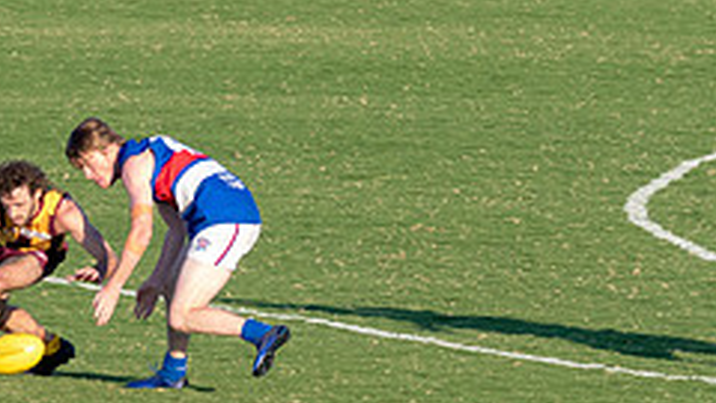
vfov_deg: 1.1
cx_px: 171
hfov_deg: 1.9
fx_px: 21036
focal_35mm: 1108
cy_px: 65
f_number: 7.1
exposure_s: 1/640
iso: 800
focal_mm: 240
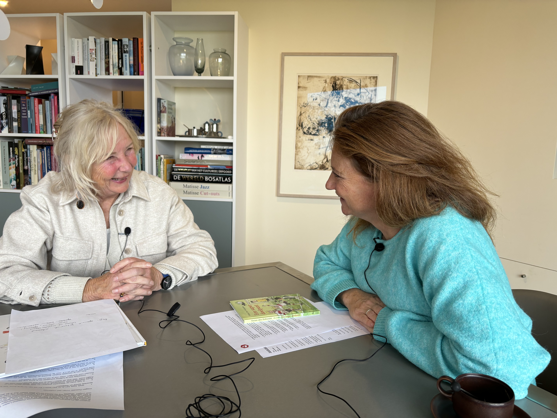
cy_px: 209
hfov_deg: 67.3
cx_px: 278
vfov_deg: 53.1
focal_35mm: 26
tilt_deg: -7.2
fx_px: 418
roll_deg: -1.8
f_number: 1.6
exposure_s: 1/50
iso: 100
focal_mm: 5.96
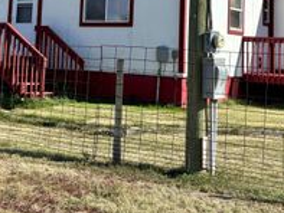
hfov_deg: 29.3
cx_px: 105
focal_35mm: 66
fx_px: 542
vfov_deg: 21.4
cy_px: -5
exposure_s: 1/2710
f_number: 1.6
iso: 50
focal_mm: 5.96
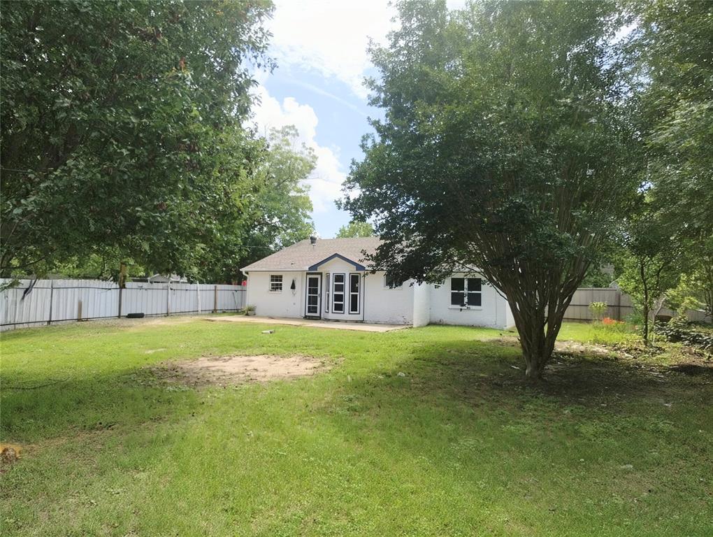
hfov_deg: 63.4
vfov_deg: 49.9
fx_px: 578
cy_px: 268
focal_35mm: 28
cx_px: 356
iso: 100
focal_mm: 4.27
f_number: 1.8
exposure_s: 1/742
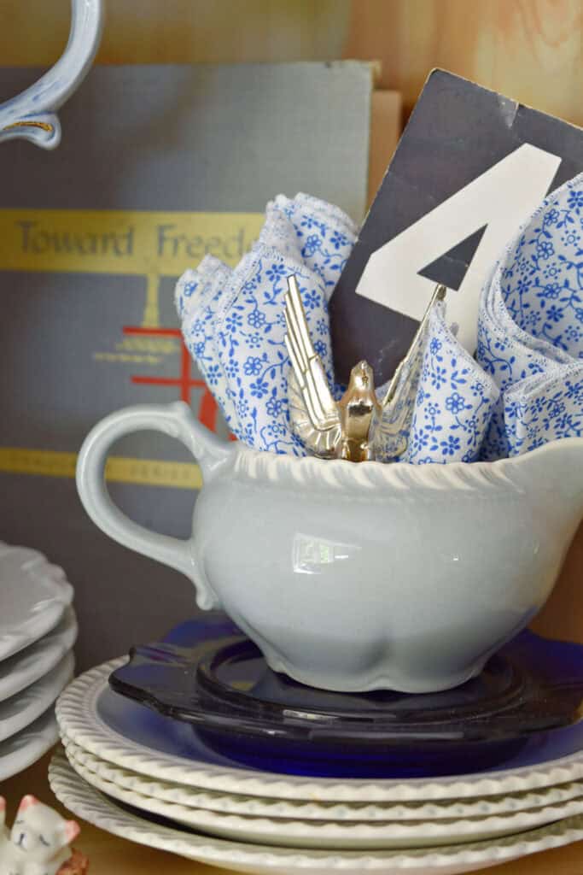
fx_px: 1748
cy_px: 438
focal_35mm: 72
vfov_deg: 28.1
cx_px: 292
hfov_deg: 18.9
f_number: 5.3
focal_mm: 48
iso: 560
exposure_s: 1/60
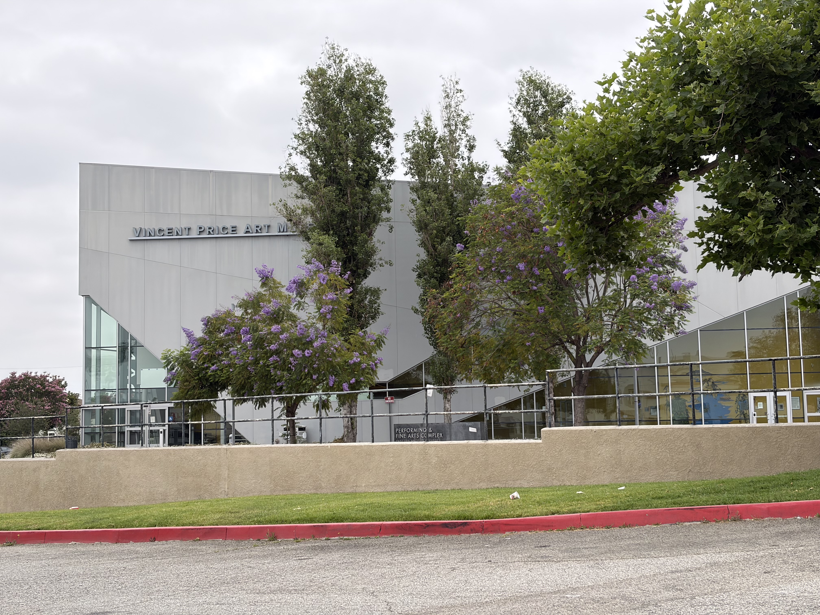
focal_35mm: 52
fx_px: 1232
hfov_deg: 36.8
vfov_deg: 28.0
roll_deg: +1.2
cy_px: 308
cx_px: 410
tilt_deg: +6.6
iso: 50
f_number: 1.6
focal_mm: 5.96
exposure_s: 1/2865
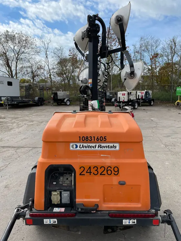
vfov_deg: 67.3
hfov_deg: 53.1
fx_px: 181
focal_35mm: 26
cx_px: 90
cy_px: 120
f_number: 1.6
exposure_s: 1/4464
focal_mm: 4.2
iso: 50
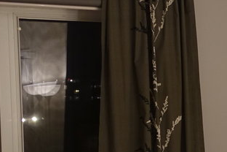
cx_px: 291
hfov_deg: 15.8
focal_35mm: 123
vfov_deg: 11.0
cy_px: 149
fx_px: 776
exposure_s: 1/30
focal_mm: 8.8
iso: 250
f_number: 1.8
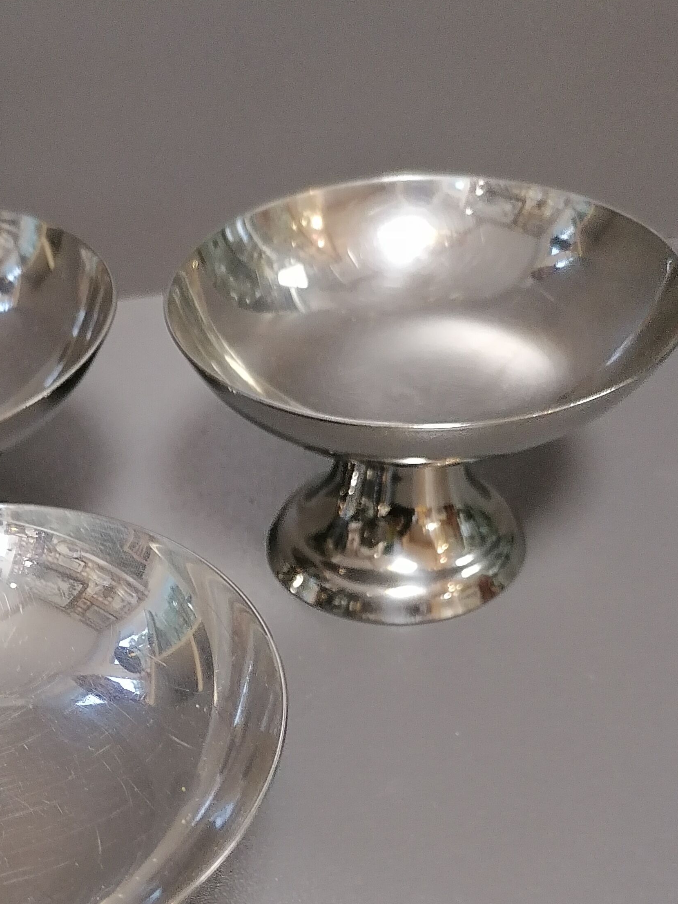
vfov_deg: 38.0
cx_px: 133
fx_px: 1227
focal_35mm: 47
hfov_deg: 30.1
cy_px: 799
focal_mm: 5.4
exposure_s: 1/33.3
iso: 400
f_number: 1.8
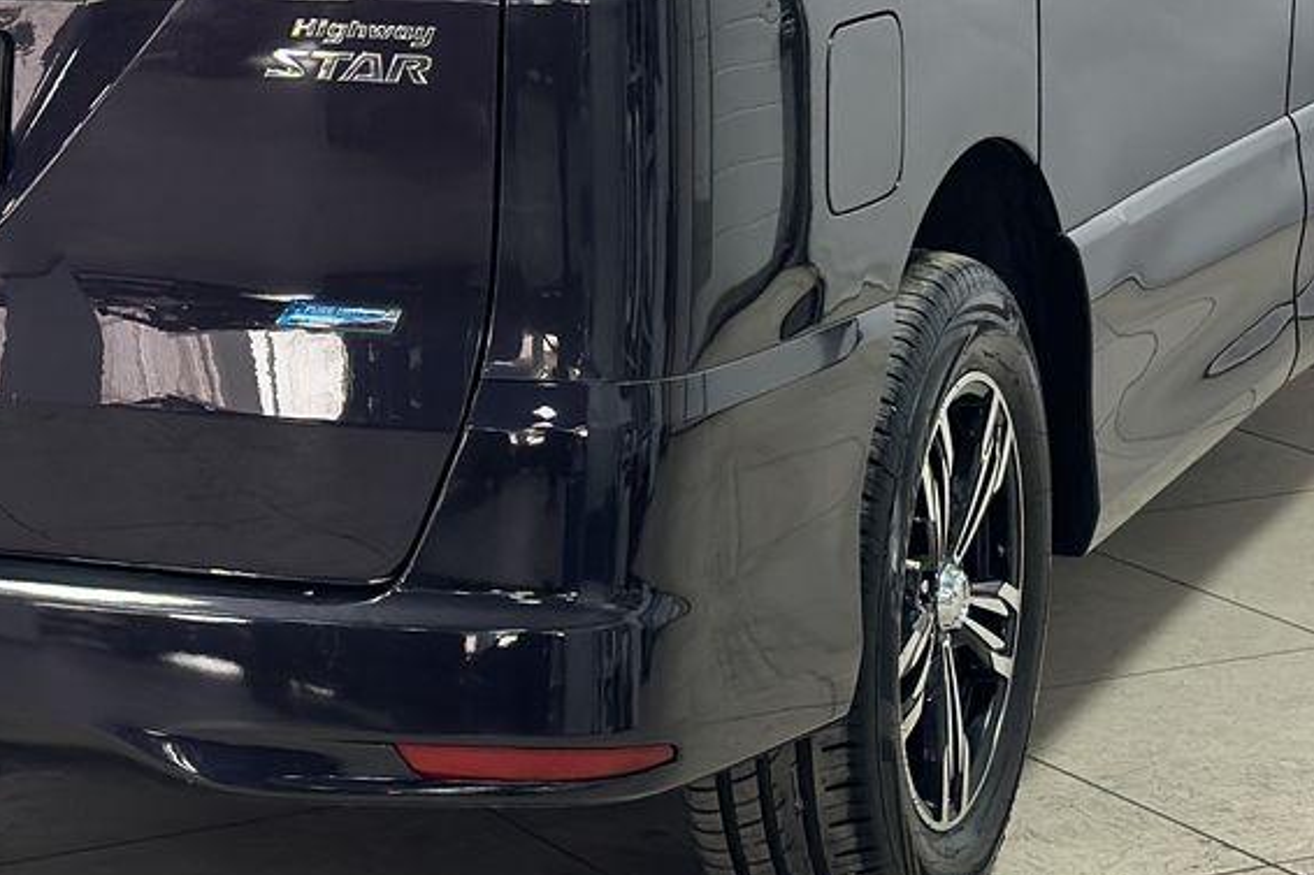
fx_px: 4634
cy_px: 9
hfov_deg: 16.1
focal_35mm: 127
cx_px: 348
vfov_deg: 10.7
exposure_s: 1/50
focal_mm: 6.86
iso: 100
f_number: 1.78
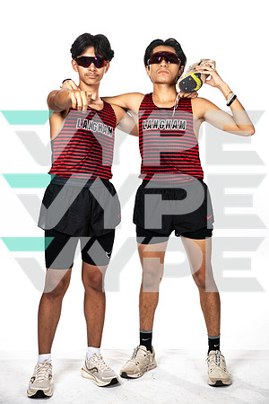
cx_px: 134
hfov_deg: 21.9
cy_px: 202
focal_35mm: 62
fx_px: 695
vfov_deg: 32.4
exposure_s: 1/320
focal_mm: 62
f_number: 7.1
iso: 400
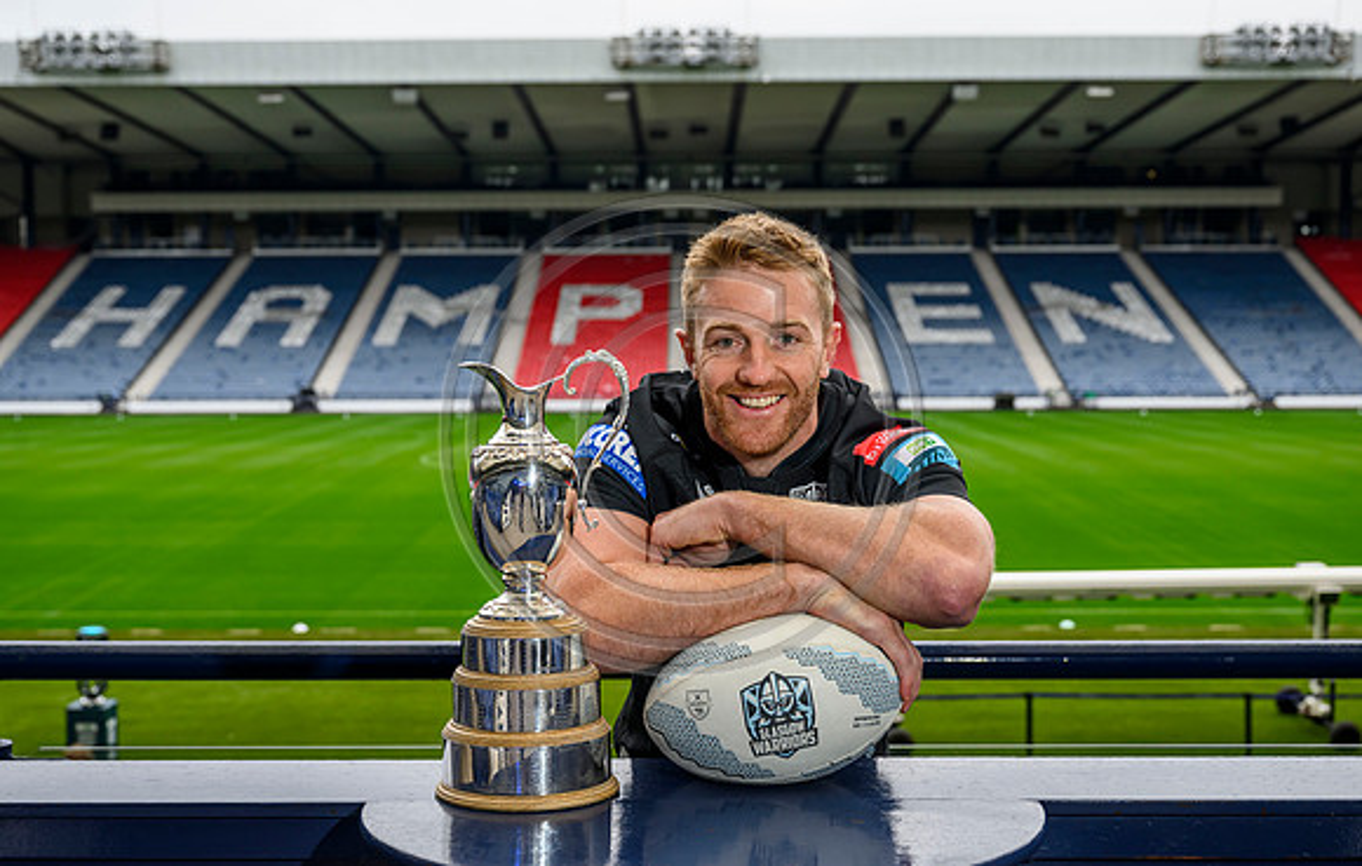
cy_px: 413
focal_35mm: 49
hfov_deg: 41.1
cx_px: 681
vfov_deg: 26.8
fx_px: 1817
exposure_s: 1/160
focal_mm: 47
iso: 500
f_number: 5
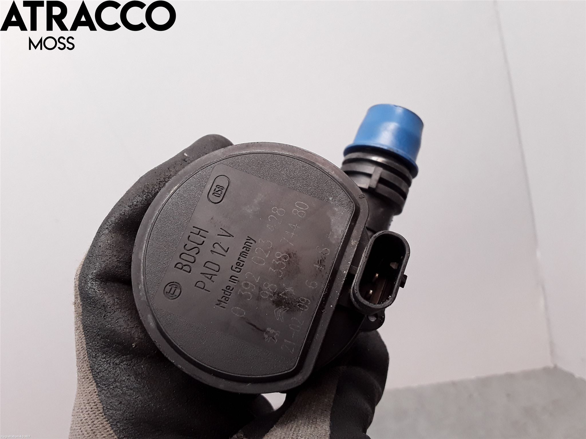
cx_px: 293
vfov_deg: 49.7
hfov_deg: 63.4
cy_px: 220
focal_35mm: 28
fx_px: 474
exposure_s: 1/125
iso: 100
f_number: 1.9
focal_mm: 2.91
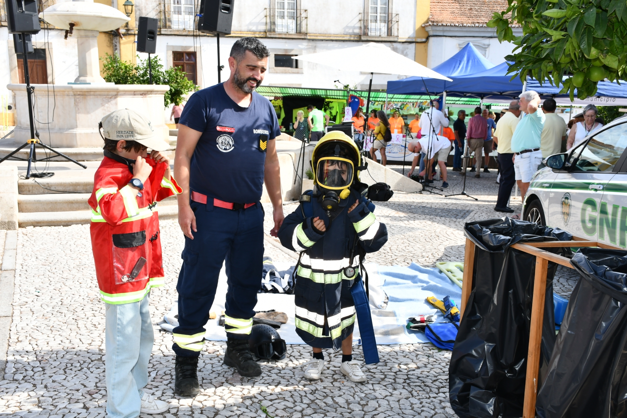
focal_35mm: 39
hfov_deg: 49.6
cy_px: 209
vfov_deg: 34.2
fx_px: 679
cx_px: 314
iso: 200
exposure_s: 1/250
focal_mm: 26
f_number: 6.3
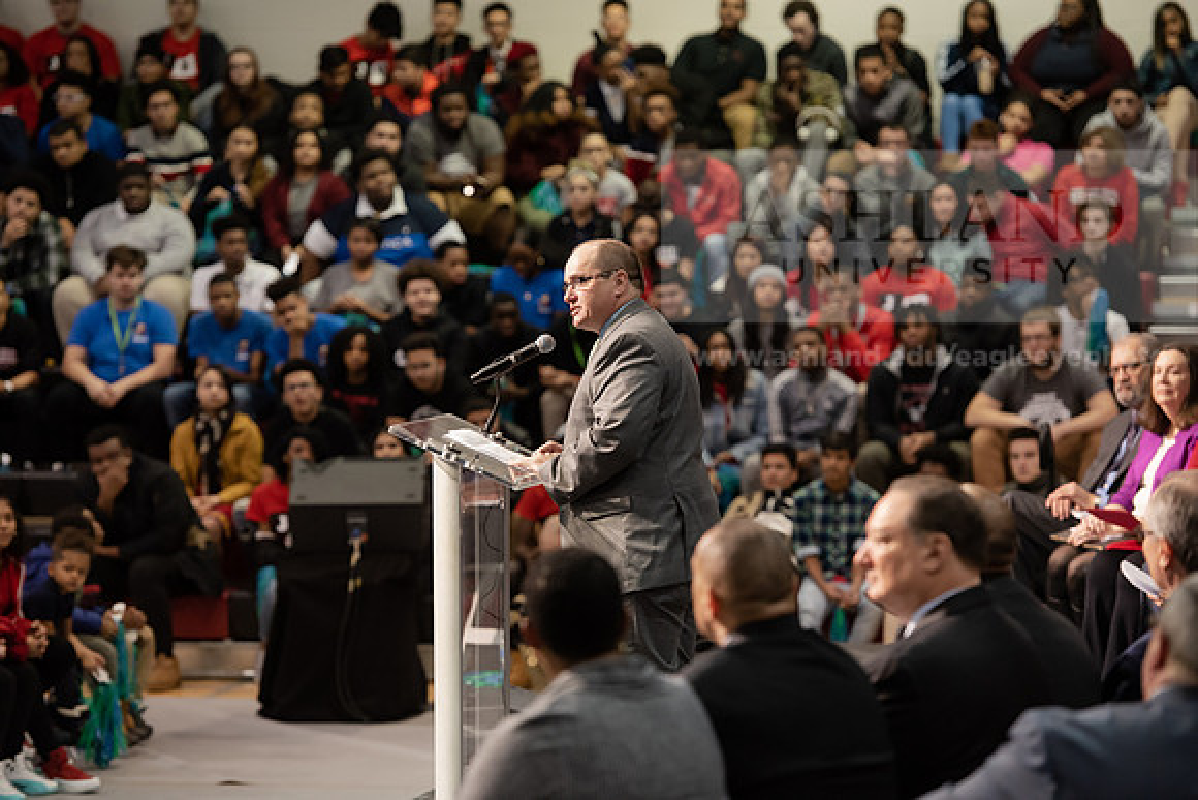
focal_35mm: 150
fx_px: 4993
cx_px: 599
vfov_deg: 9.2
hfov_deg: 13.7
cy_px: 400
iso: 2000
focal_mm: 150
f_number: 3.5
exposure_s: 1/200
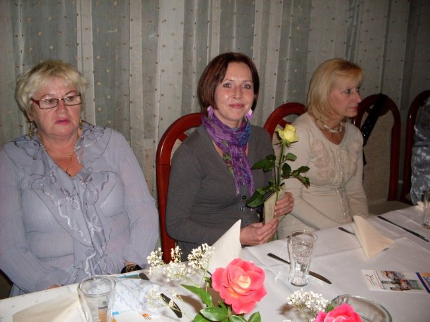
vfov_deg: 37.7
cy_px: 161
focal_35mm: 38
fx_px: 472
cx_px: 215
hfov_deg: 49.0
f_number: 2.8
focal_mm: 6.3
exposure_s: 1/45
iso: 100
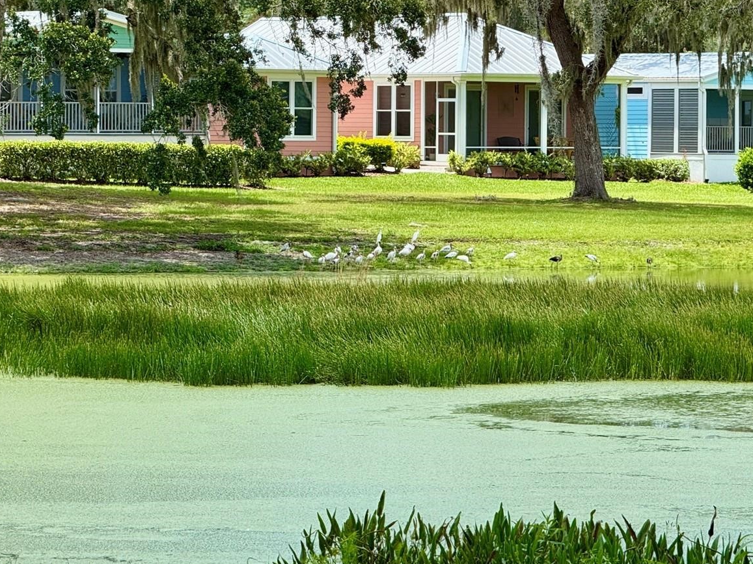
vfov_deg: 8.9
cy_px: 191
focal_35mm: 166
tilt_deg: +0.2
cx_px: 409
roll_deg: -1.5
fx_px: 3610
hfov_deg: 11.9
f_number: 2.8
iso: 64
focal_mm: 15.66
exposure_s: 1/743
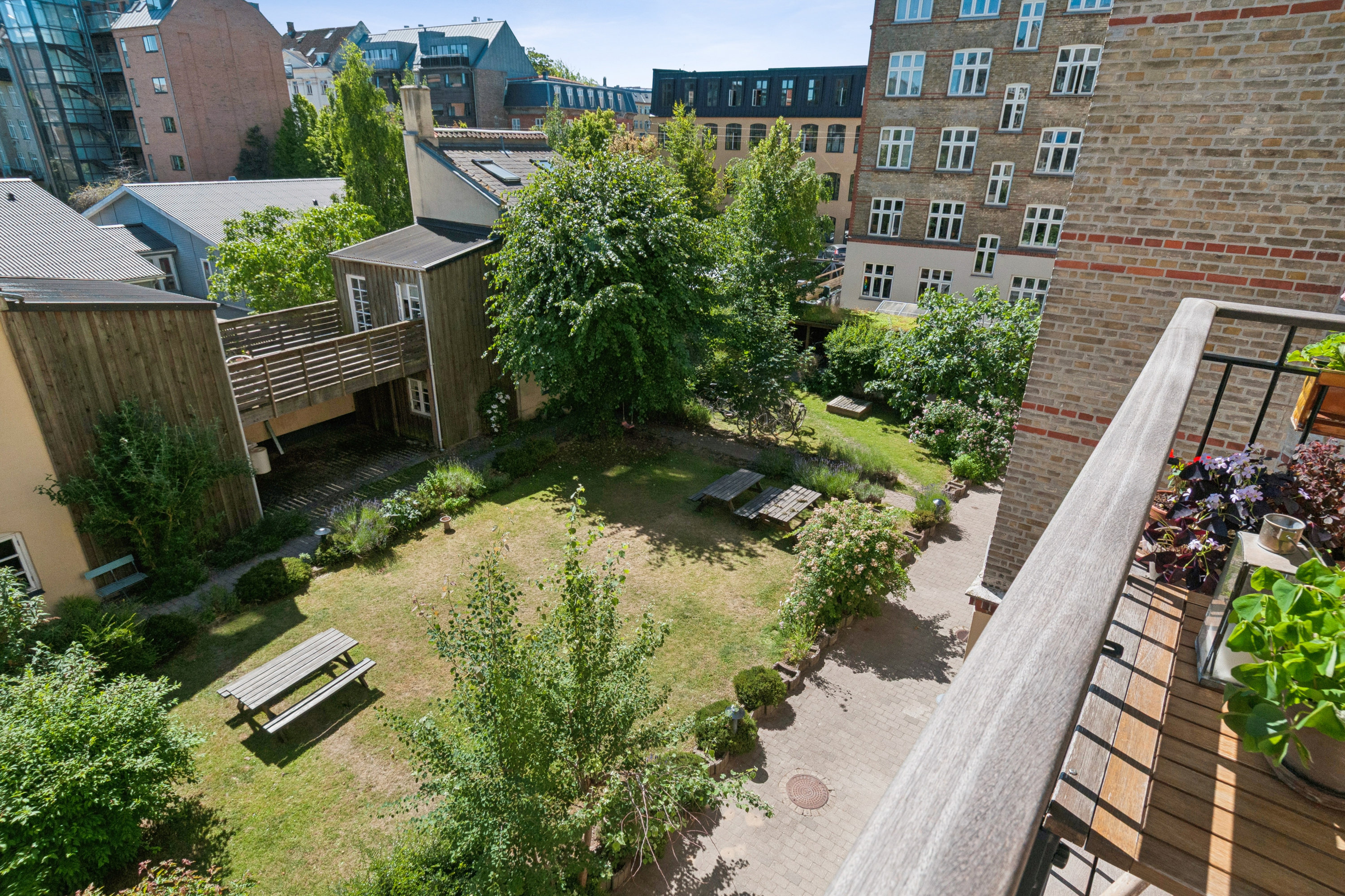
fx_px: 672
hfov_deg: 90.0
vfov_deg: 67.4
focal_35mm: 18
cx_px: 672
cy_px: 448
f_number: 10
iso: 200
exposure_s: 1/640
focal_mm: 12
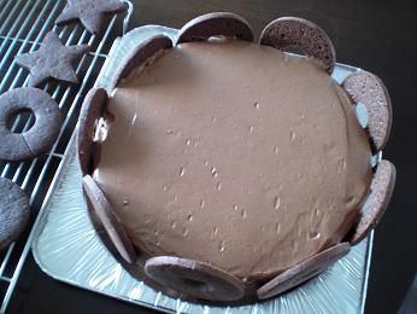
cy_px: 157
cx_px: 208
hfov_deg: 48.9
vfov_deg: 37.8
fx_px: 458
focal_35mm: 38
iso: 200
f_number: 3.1
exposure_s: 1/5
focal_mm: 6.3
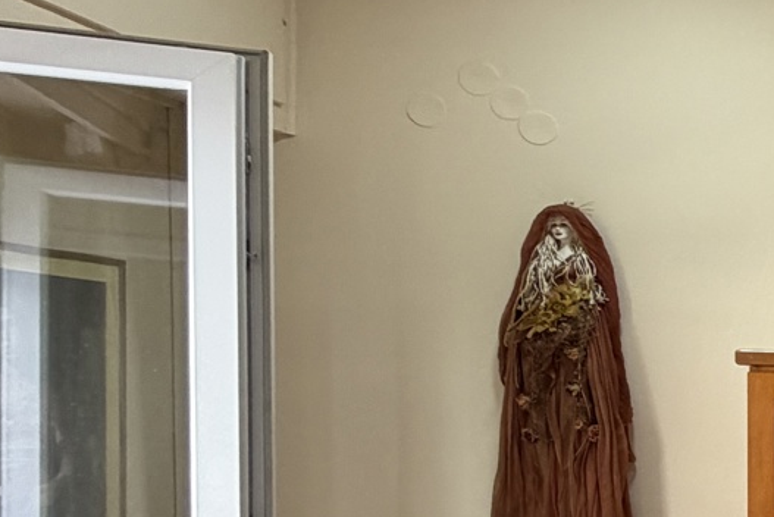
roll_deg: -0.3
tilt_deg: -1.1
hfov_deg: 22.5
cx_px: 1376
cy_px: 429
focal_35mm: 53
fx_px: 1140
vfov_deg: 25.0
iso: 160
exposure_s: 1/100
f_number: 2.2
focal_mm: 2.22
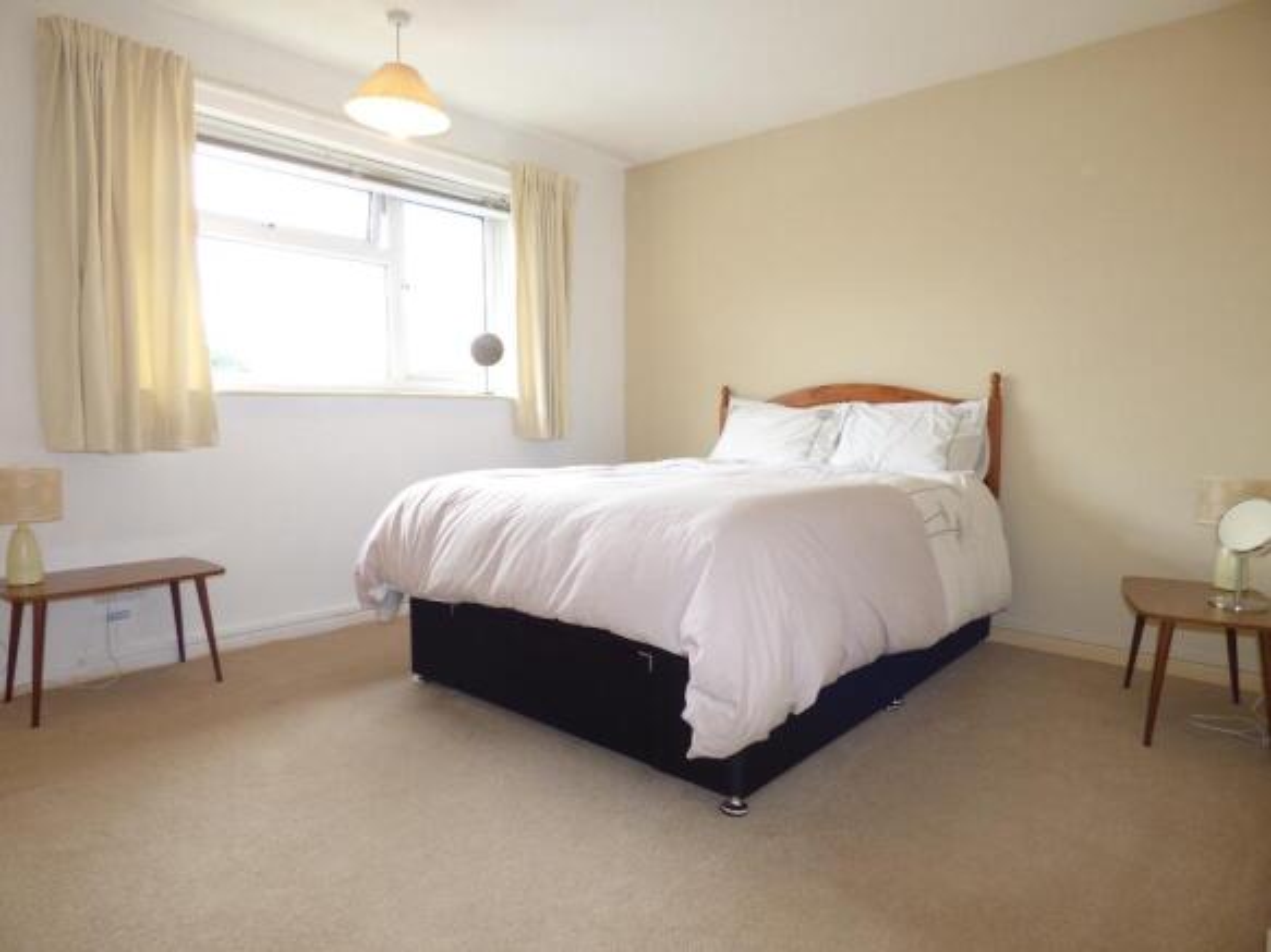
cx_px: 636
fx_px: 734
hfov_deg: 81.8
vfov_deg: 66.0
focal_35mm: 20
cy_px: 476
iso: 100
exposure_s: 1/25
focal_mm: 3.58
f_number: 2.8
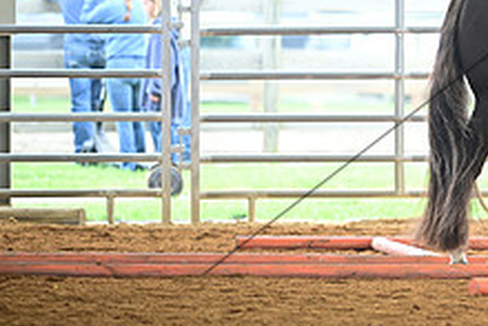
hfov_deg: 3.9
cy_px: -59
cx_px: 639
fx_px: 7148
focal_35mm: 527
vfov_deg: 2.6
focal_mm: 200
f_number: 2.8
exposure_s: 1/309
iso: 640
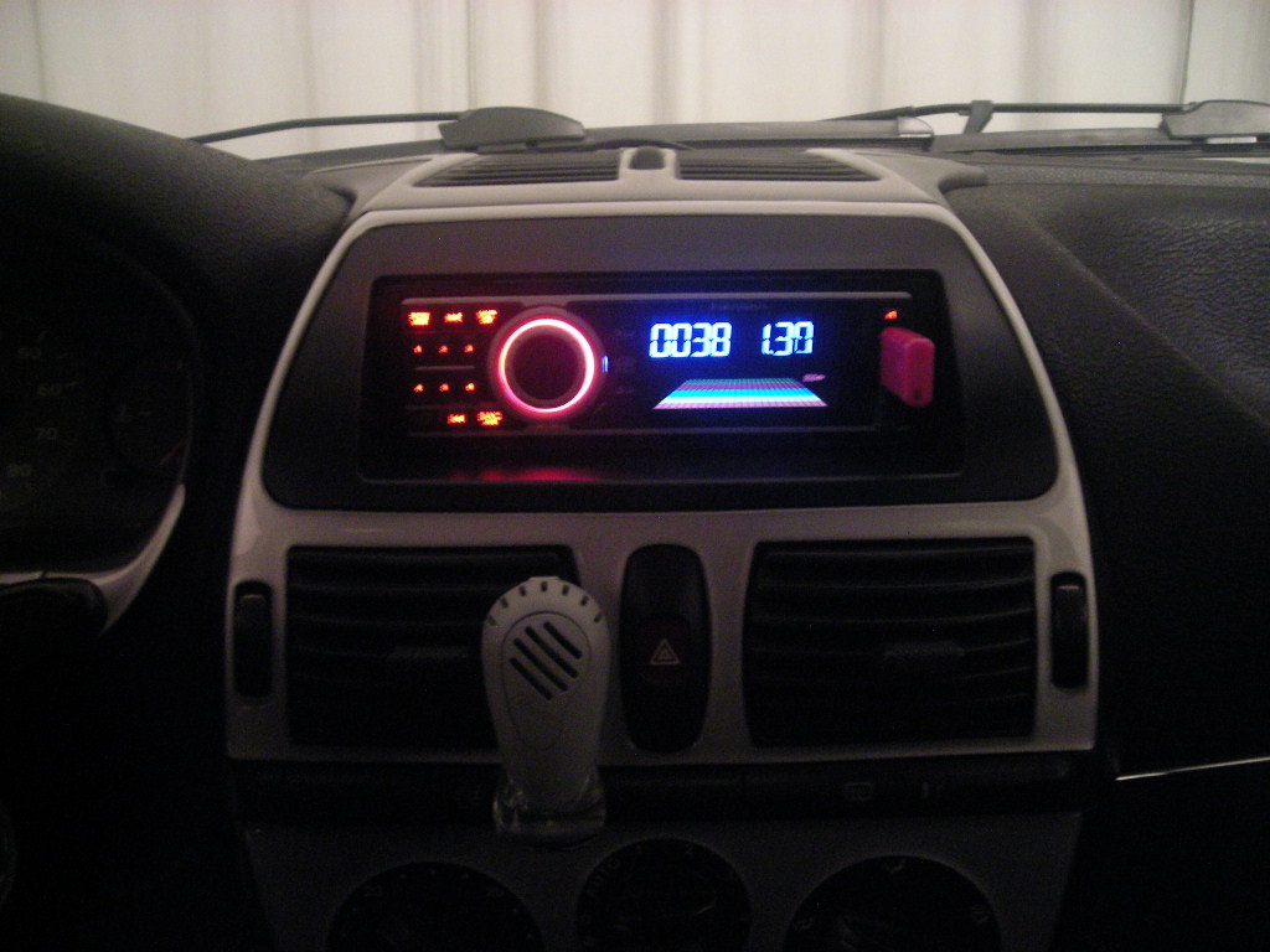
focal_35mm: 38
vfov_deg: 37.7
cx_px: 635
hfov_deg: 49.0
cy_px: 476
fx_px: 1394
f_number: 3.2
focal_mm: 6.3
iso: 800
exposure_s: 1
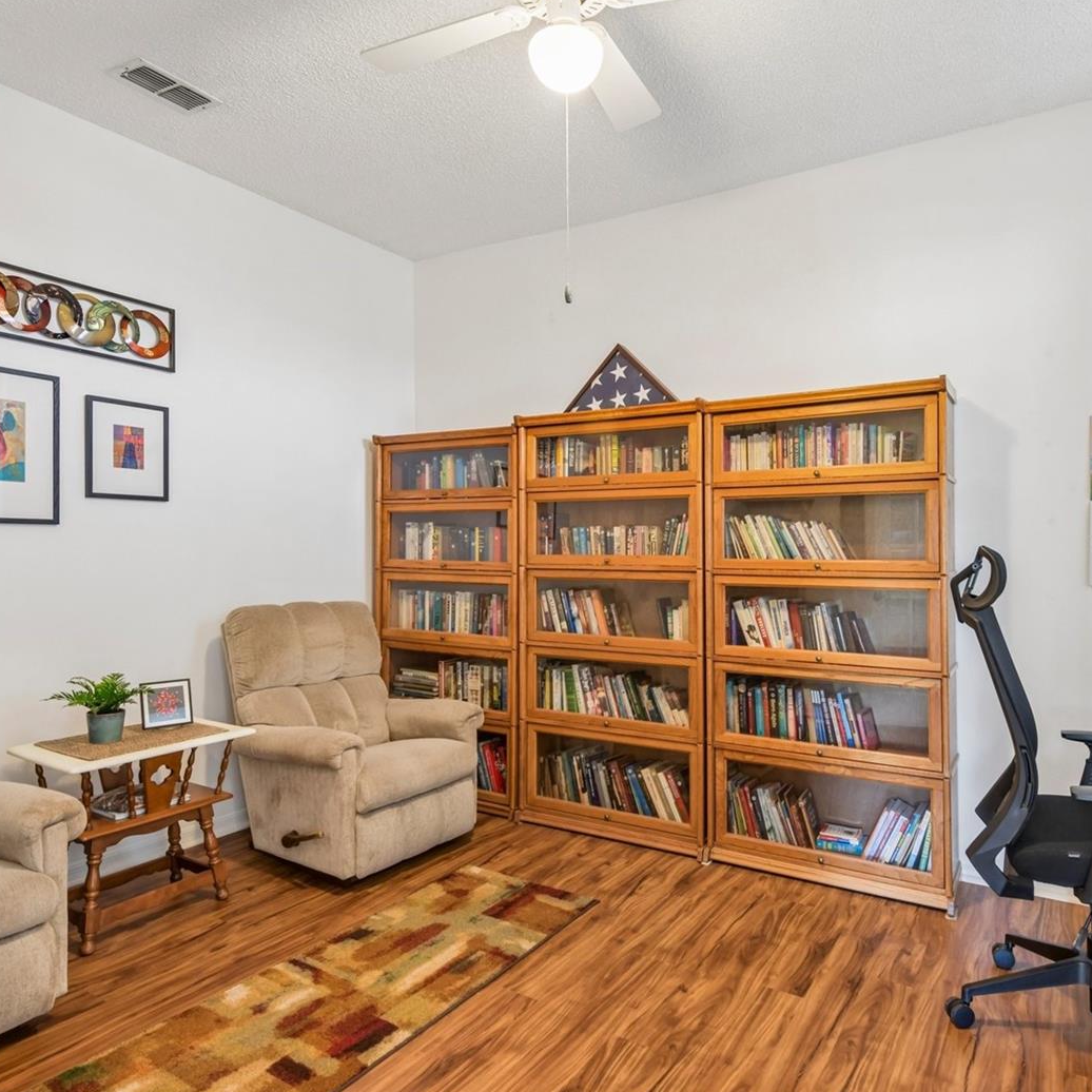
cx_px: 612
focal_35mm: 21
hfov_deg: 71.9
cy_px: 549
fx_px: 749
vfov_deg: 72.1
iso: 400
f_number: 8
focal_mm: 16
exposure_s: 1/3.33
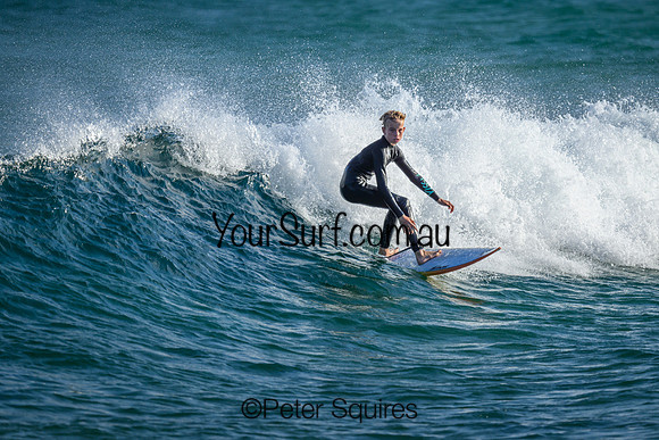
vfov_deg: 1.6
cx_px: 362
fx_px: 16110
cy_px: 198
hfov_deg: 2.3
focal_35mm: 880
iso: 250
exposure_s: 1/2000
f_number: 6.3
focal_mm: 800
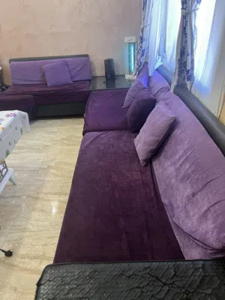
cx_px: 112
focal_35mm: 26
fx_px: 225
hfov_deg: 53.1
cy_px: 150
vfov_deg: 67.3
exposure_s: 1/50
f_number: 1.5
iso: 250
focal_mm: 5.7
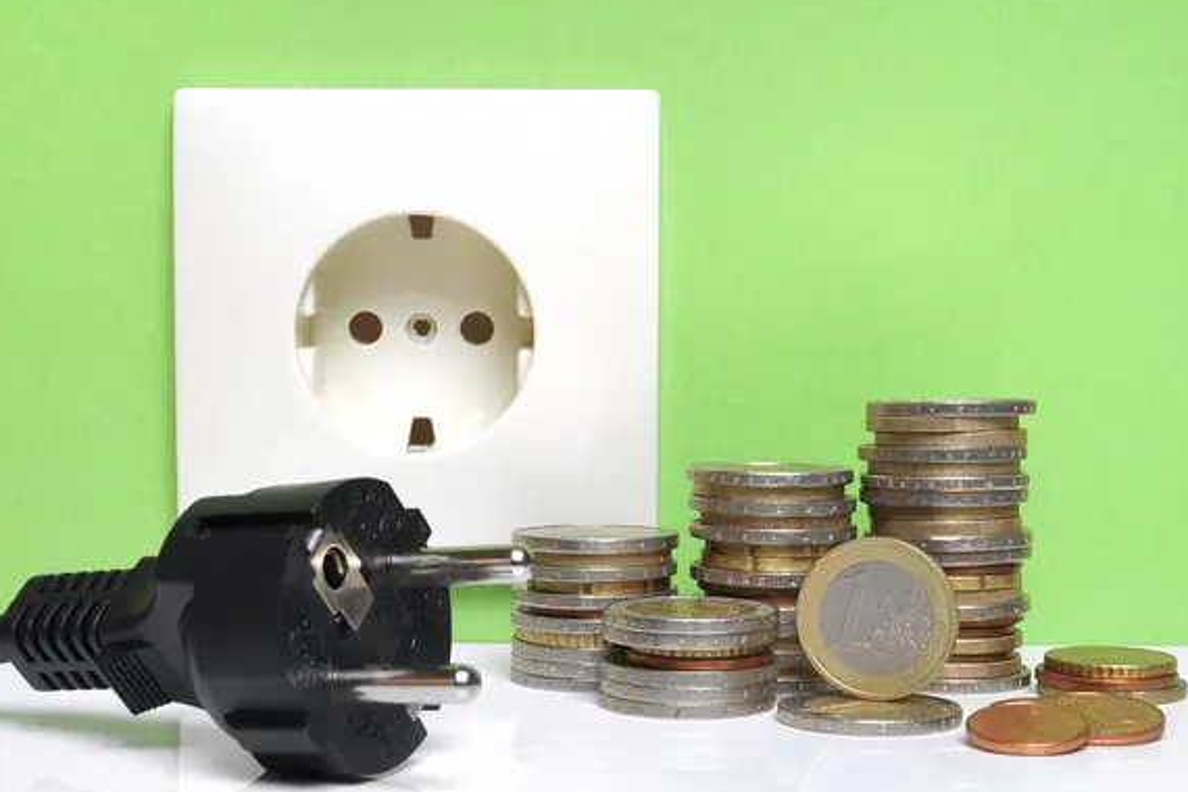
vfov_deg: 17.3
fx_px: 2607
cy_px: 406
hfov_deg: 25.7
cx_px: 586
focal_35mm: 79
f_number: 22
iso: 200
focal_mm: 50
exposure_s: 1/2.5
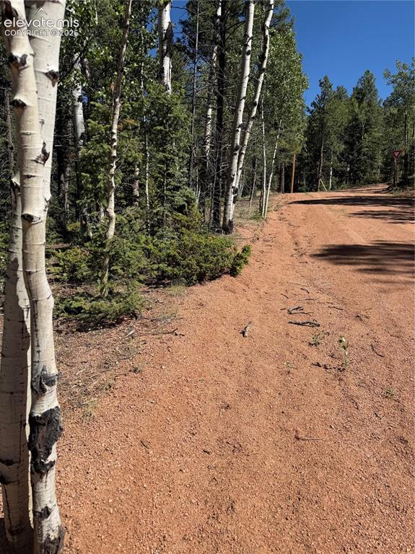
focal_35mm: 24
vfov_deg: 71.6
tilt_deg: -9.5
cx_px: 208
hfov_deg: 56.8
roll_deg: -1.0
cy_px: 277
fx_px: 384
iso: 80
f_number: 1.78
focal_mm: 6.76
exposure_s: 1/4405
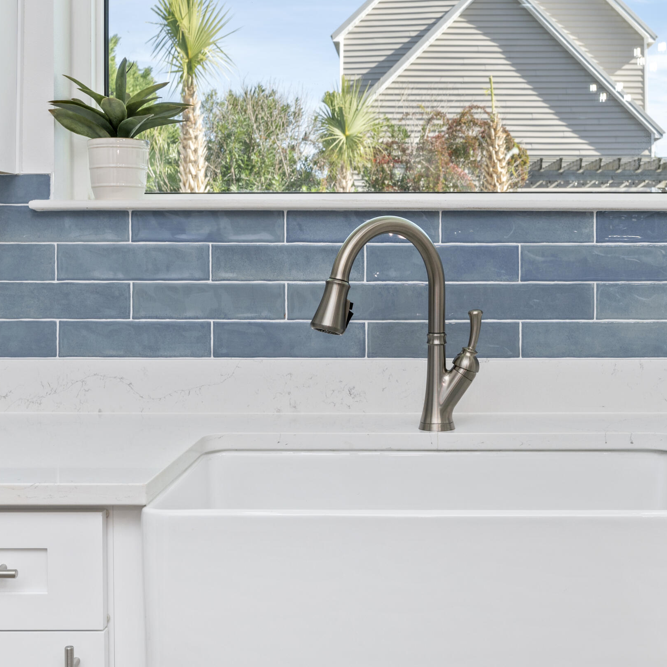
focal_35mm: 47
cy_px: 263
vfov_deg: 35.9
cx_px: 432
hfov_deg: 35.8
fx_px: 1025
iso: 320
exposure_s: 1/50
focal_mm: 30
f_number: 9
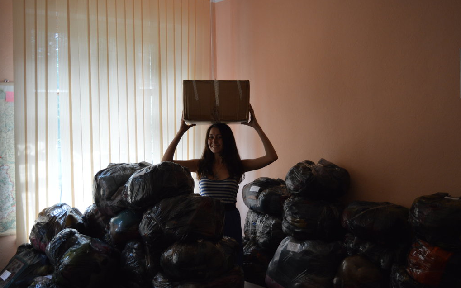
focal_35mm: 43
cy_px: 146
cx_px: 230
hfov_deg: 46.2
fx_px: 540
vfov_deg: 29.9
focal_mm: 28
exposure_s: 1/60
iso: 500
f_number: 4.2
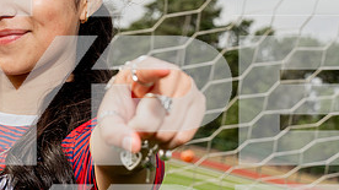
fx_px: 1222
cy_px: 101
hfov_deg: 15.7
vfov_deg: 8.9
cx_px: 68
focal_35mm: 136
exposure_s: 1/250
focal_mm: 61
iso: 125
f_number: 8
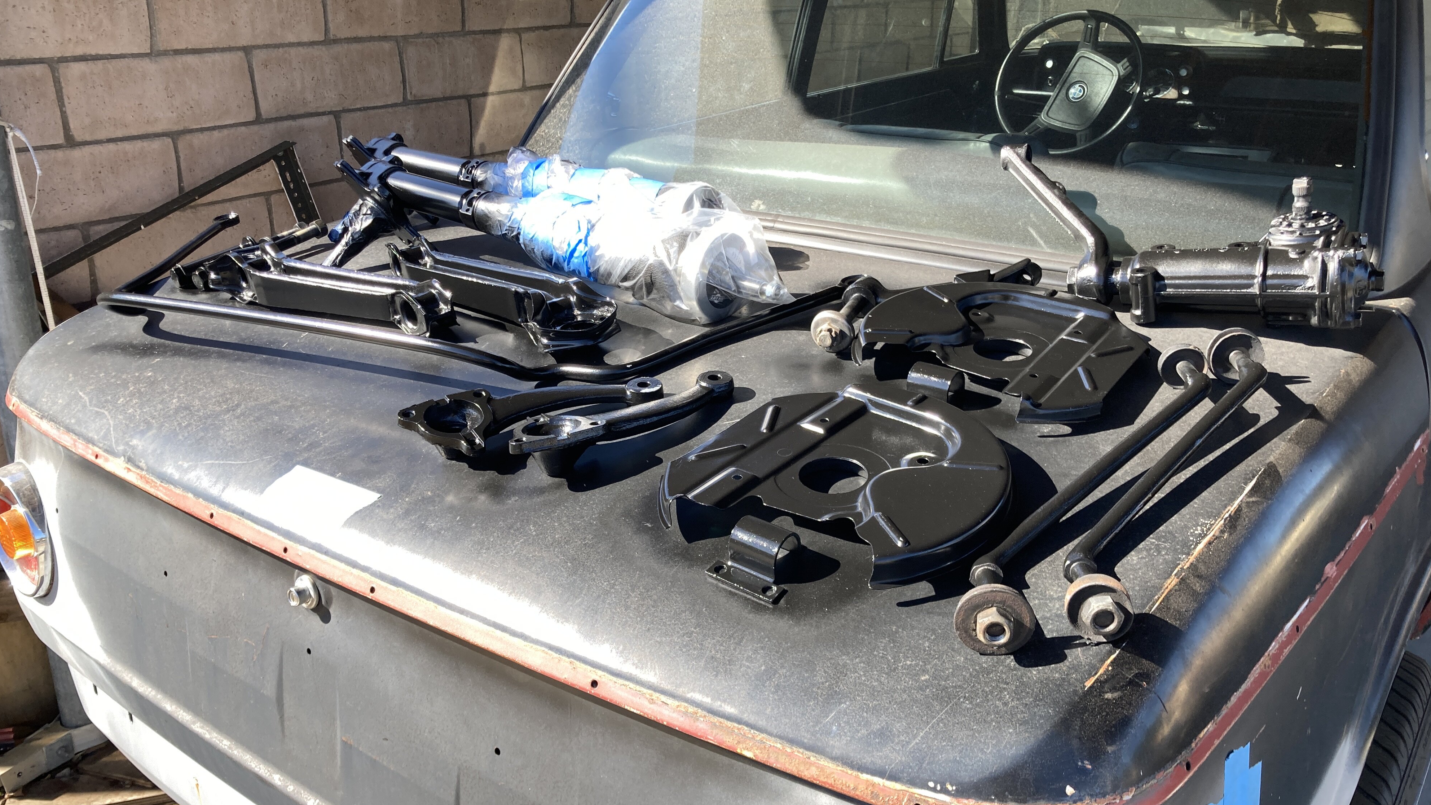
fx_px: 1176
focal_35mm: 31
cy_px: 377
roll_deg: -1.4
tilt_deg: -20.0
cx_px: 719
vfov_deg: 37.8
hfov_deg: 62.6
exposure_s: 1/442
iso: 20
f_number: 1.8
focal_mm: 3.99
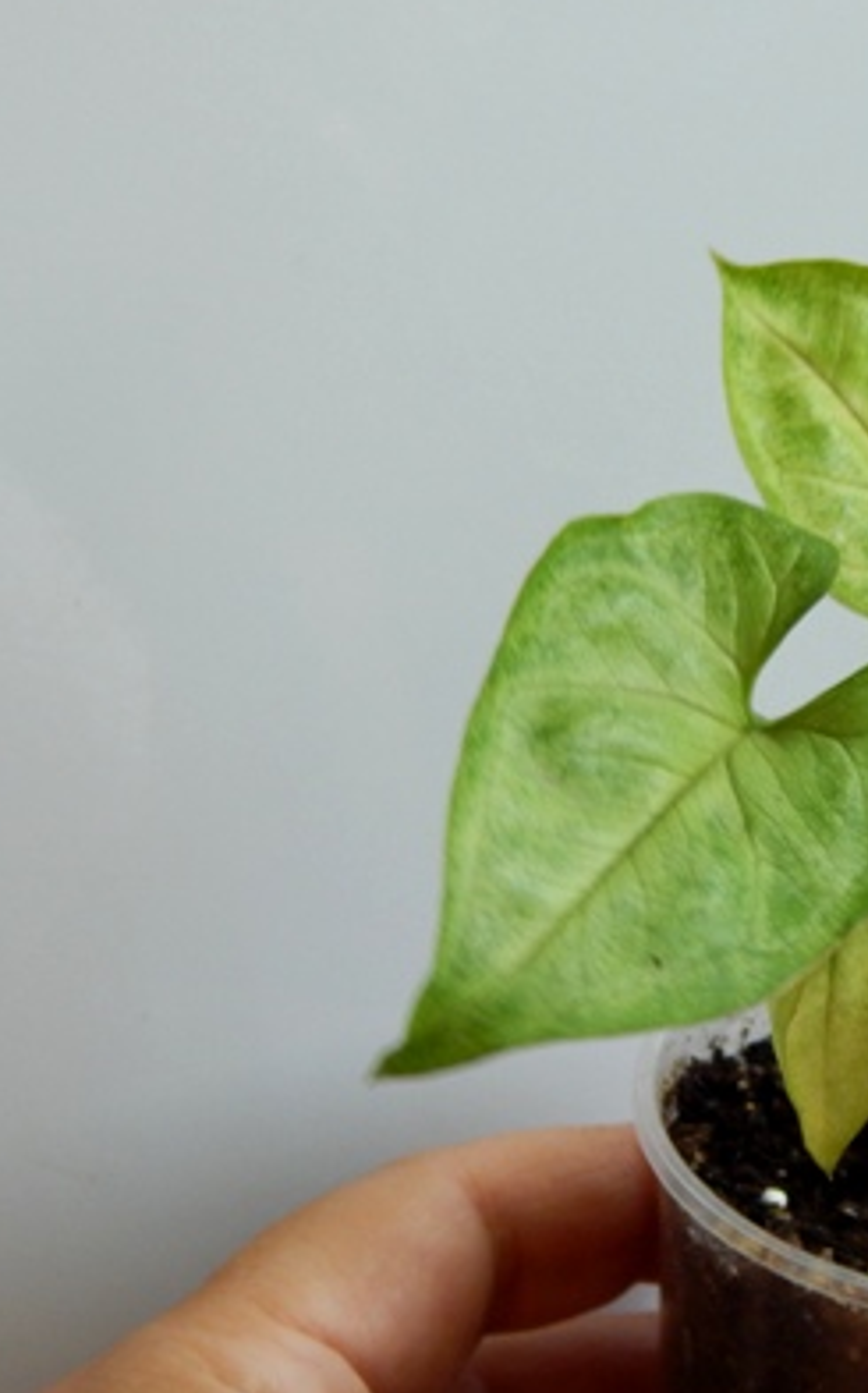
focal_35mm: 86
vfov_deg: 24.1
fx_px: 3261
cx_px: 868
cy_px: 790
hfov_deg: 14.9
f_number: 3.7
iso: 180
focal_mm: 8.6
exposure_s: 1/30
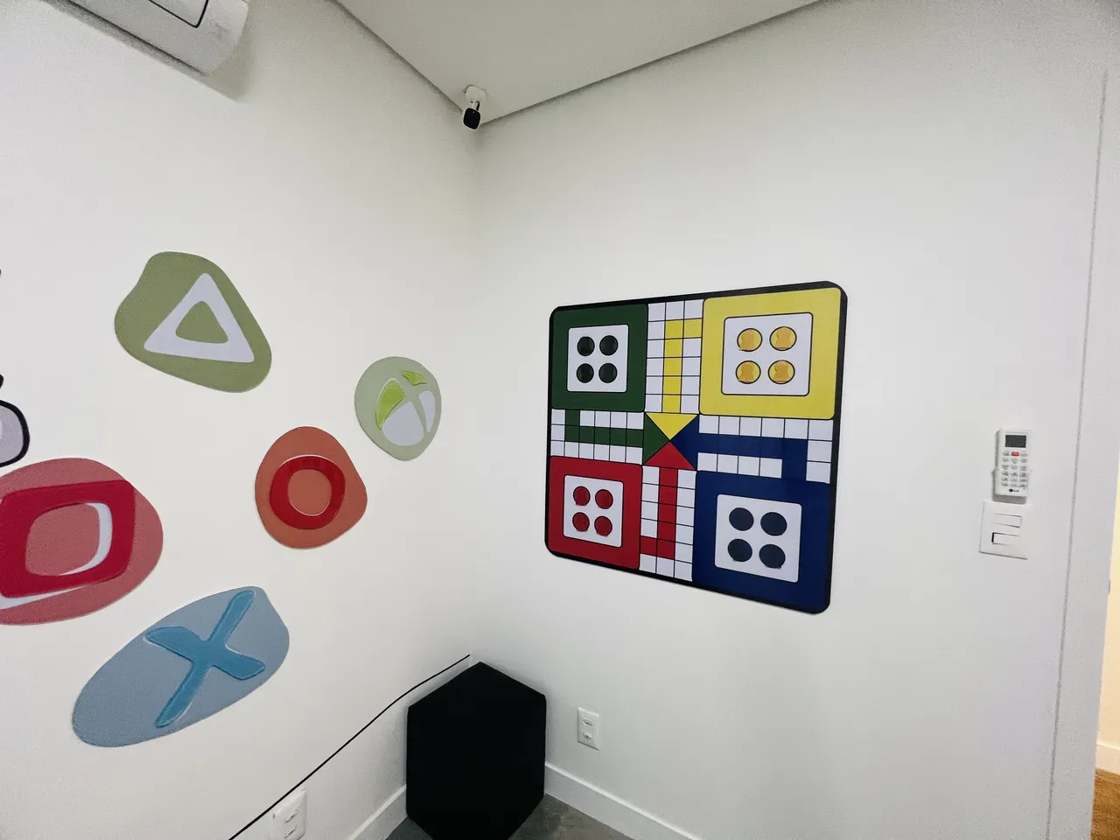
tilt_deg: -2.1
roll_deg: -0.3
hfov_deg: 106.2
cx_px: 560
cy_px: 420
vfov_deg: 89.9
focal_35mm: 13
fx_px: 421
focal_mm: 1.57
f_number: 1.8
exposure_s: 1/60
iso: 250
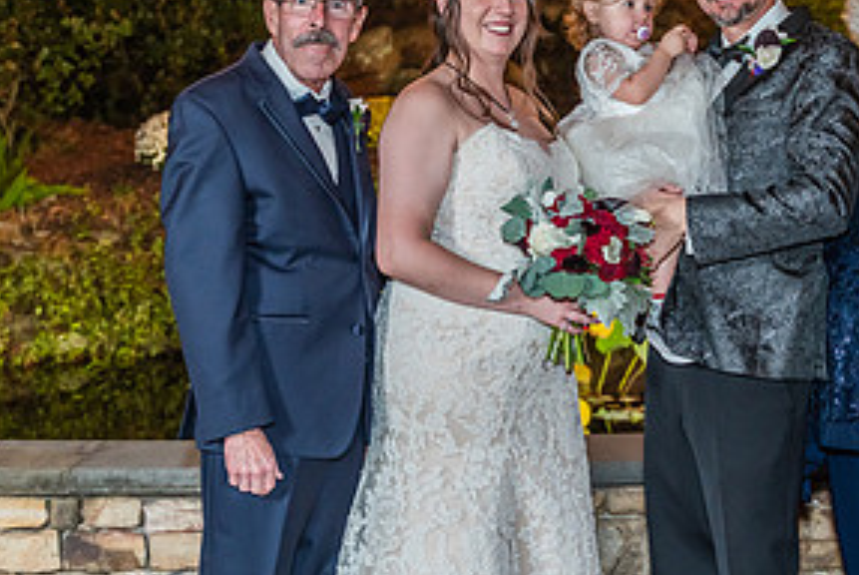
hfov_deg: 24.7
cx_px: 506
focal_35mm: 82
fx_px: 1959
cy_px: 272
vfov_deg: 16.7
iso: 1000
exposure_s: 1/60
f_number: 2.8
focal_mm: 36
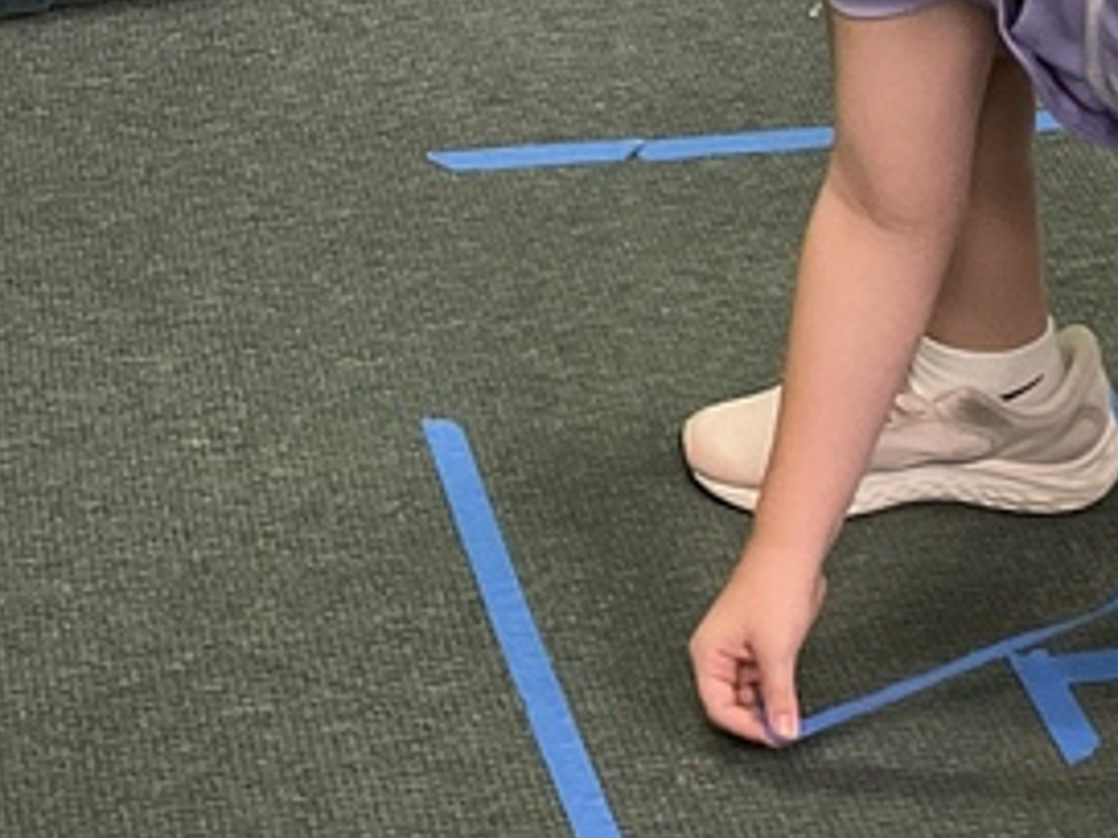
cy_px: 193
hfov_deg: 17.9
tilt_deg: -34.8
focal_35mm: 109
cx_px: 230
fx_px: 3520
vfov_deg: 13.5
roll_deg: +1.4
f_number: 1.8
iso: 125
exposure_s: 1/60
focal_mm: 3
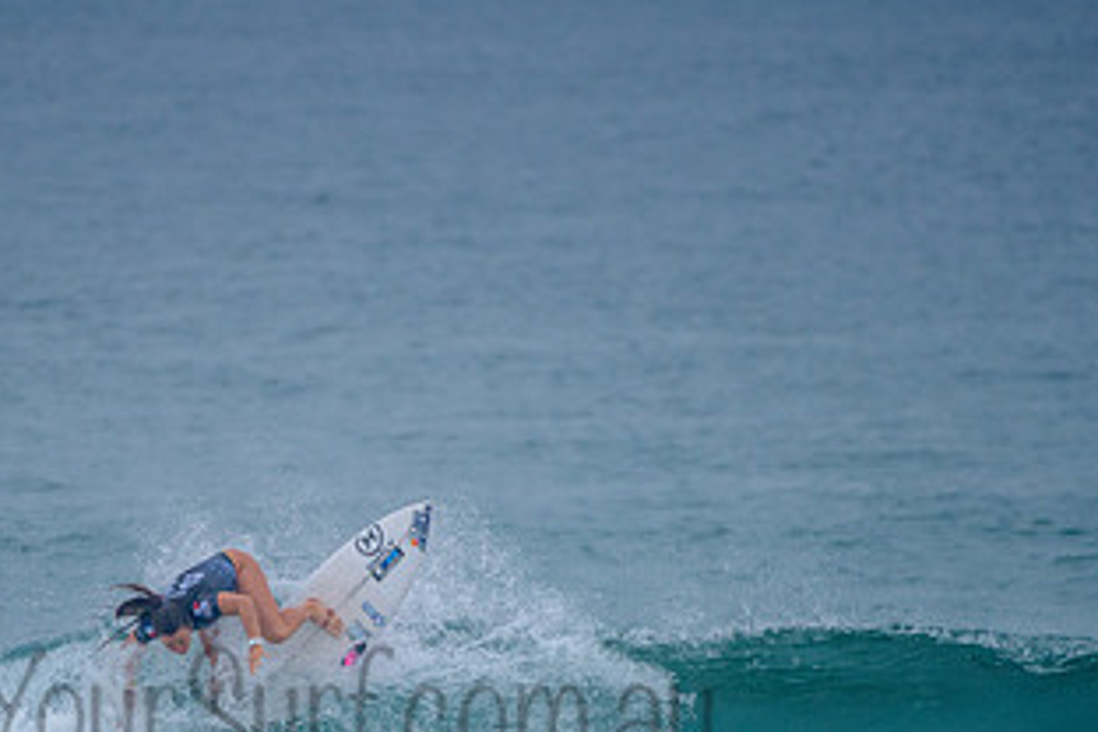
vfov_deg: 1.5
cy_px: 670
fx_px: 28363
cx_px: 341
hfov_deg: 2.2
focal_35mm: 930
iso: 450
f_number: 5.6
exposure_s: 1/2000
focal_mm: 500
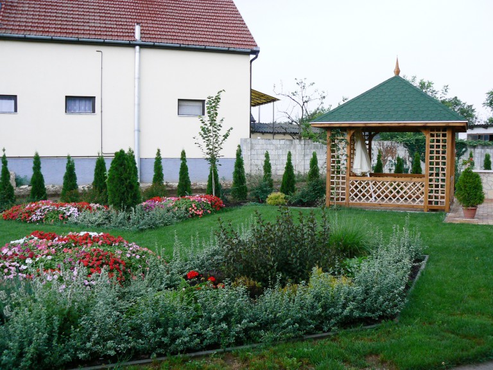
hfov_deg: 51.4
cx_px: 246
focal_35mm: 36
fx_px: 513
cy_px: 185
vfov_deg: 39.7
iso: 100
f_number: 2.8
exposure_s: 1/30
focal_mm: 6
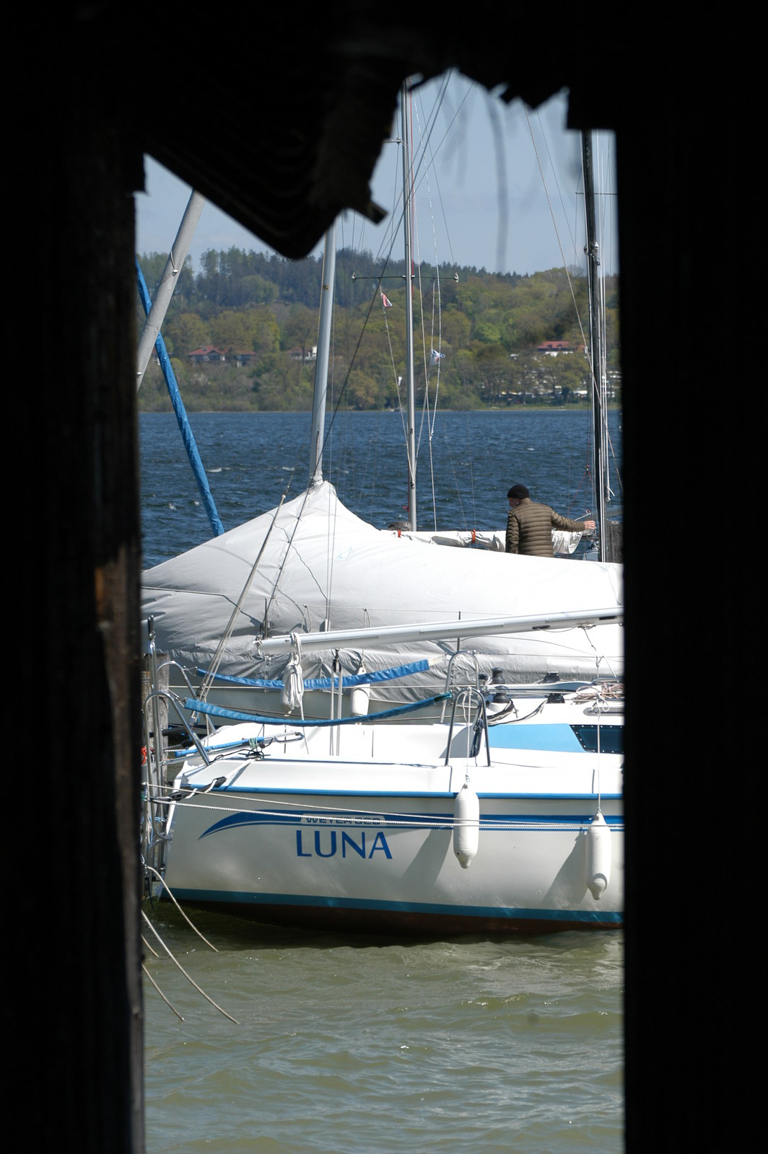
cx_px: 384
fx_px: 5770
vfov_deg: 11.4
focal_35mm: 180
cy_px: 577
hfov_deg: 7.6
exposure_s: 1/1000
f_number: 5.6
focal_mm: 120
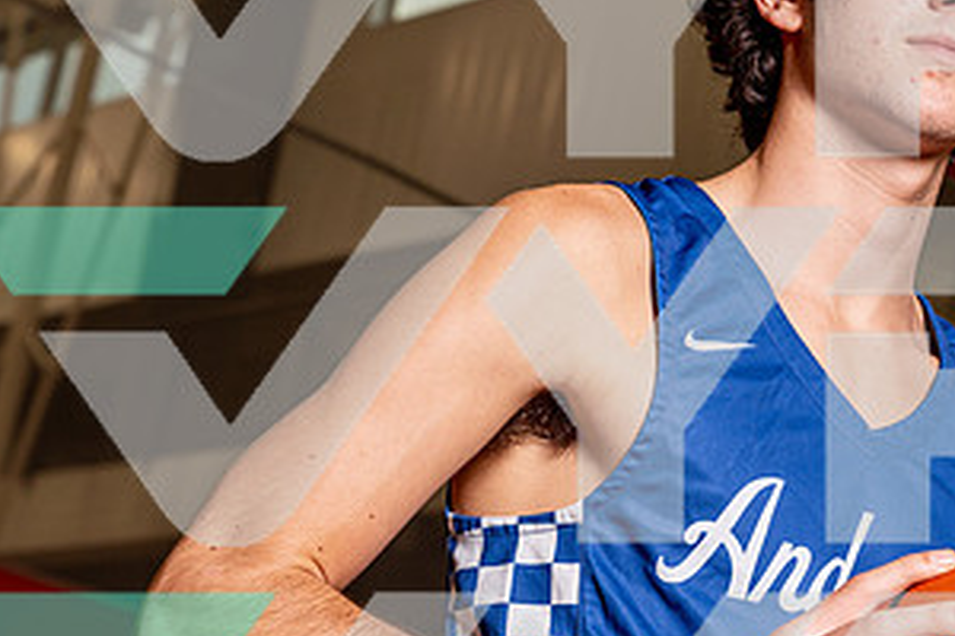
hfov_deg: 18.1
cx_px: 764
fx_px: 2971
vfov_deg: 12.2
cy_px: 377
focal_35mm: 112
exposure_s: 1/125
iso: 100
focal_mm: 58
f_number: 6.3
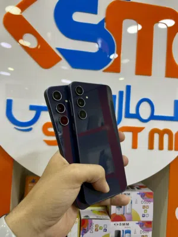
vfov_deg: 67.3
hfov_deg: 53.1
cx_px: 89
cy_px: 118
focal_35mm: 26
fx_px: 178
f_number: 1.6
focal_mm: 4.2
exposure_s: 1/50
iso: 100
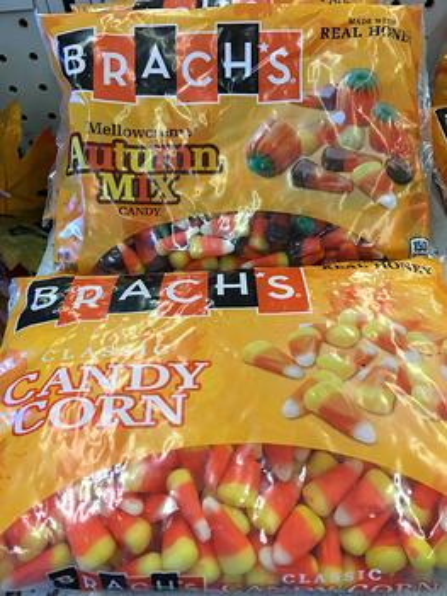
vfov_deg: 61.6
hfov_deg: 48.3
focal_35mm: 29
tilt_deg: -46.5
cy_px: 298
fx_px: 499
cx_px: 224
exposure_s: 1/30
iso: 32
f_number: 2.2
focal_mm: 4.15
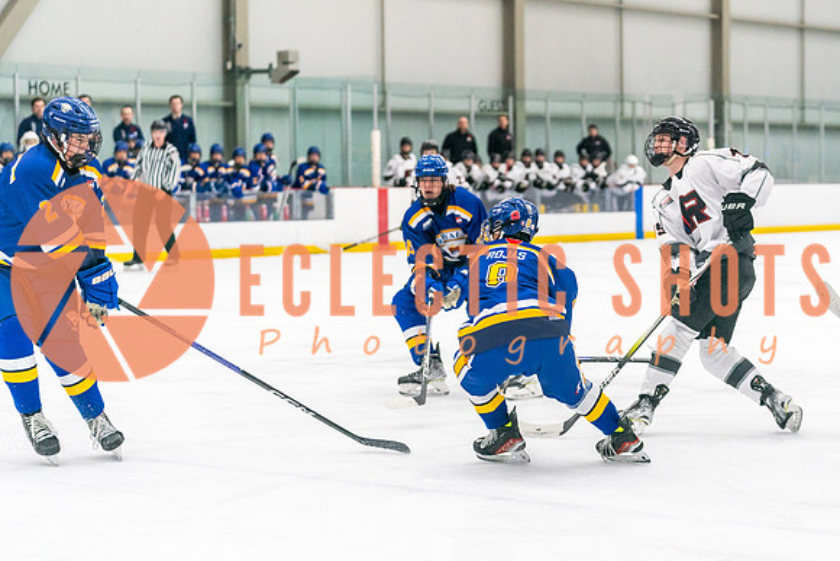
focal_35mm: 91
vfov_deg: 15.0
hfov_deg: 22.3
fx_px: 2129
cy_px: 280
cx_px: 518
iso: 3200
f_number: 2.8
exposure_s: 1/1250
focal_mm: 74
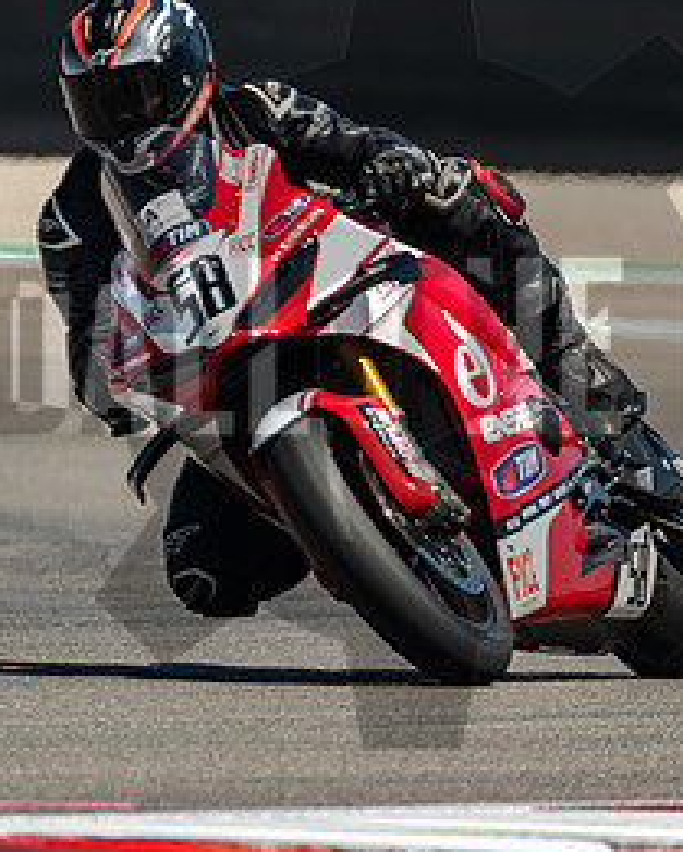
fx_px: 31566
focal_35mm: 1250
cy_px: 351
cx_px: 412
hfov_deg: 1.2
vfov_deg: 1.5
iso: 500
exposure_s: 1/1250
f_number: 5.6
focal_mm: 400
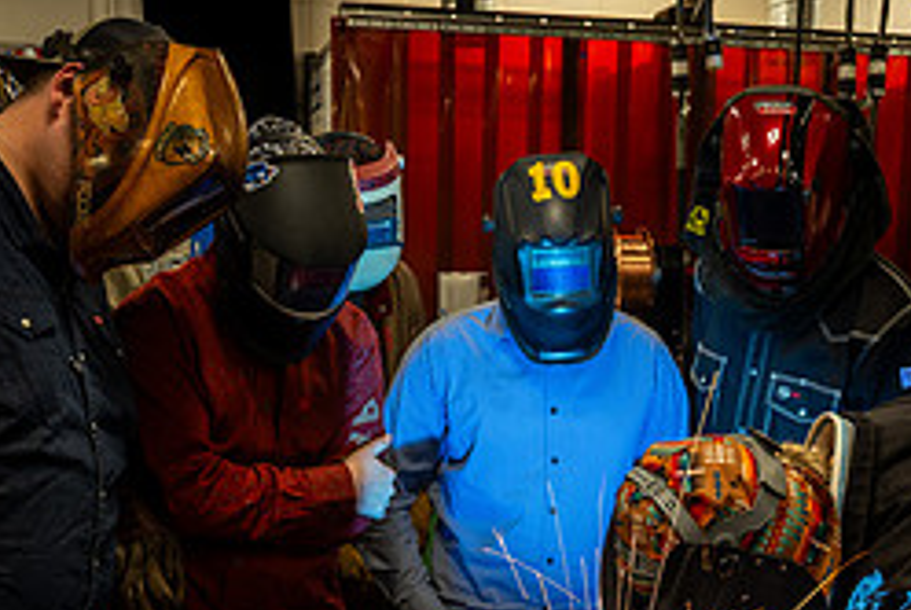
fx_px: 1571
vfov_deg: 21.4
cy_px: 562
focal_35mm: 62
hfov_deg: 32.3
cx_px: 538
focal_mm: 24
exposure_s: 1/13
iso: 64
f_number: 5
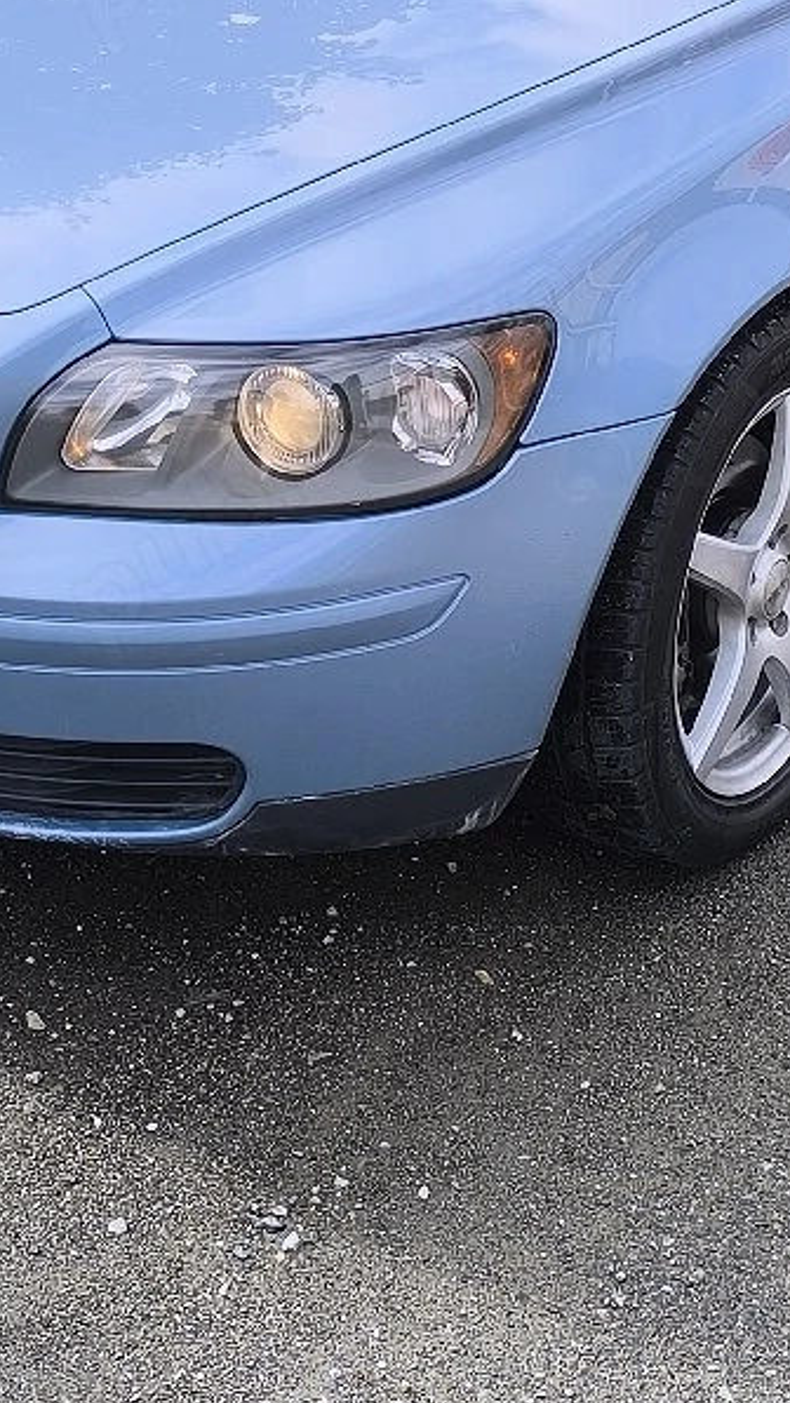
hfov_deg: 16.5
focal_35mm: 73
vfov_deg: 27.0
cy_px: -69
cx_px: 477
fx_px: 2717
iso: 50
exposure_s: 1/714
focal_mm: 6.14
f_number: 1.65
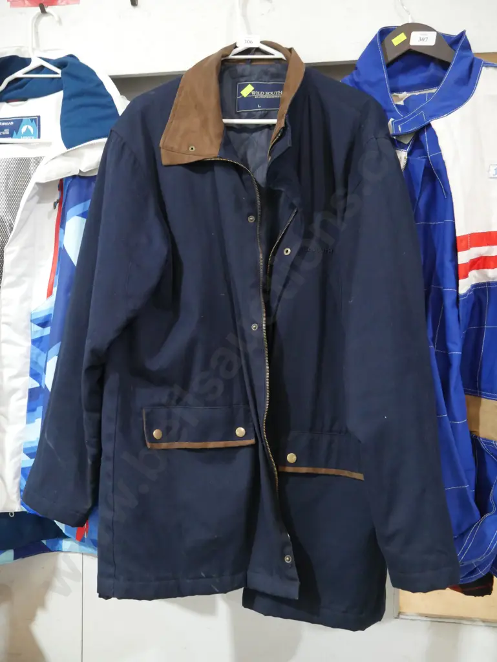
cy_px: 331
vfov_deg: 59.9
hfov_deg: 46.8
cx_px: 248
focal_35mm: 30
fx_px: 574
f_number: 3.6
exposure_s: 1/60
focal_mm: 15
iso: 2500
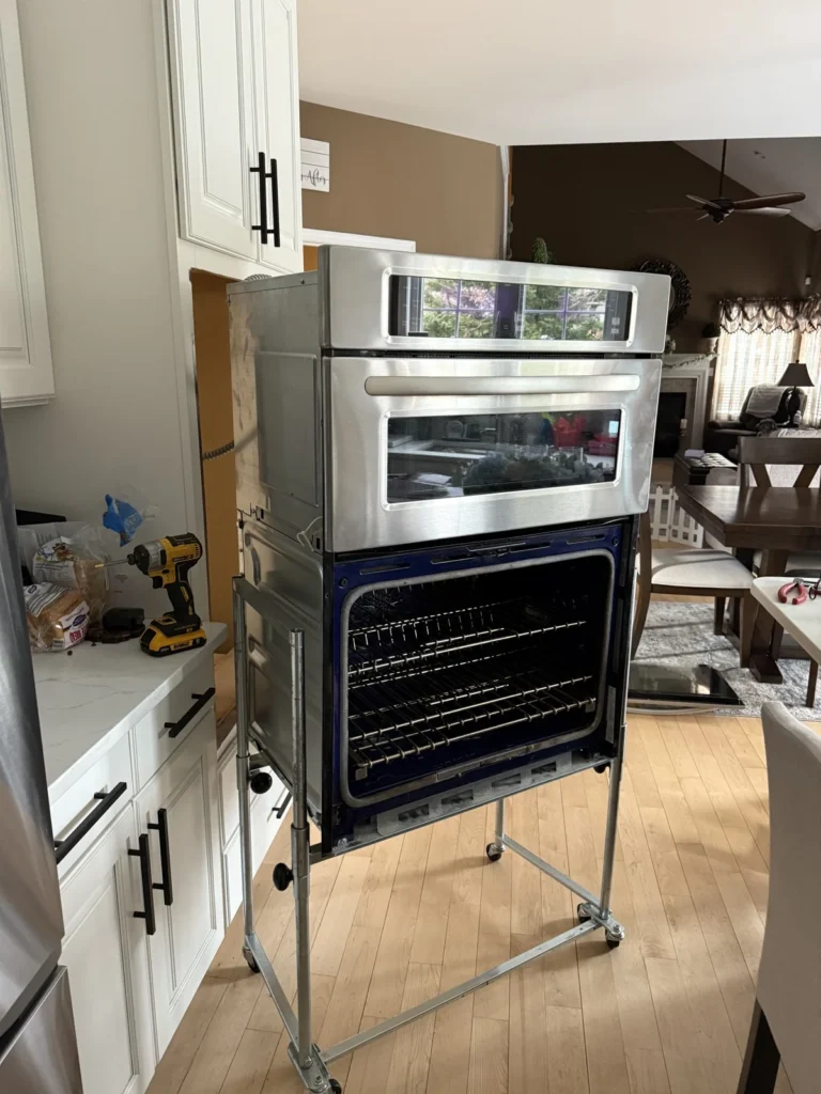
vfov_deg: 71.6
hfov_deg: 56.8
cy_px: 547
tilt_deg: -11.9
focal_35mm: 24
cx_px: 410
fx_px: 759
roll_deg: -0.2
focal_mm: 6.76
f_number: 1.78
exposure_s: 1/60
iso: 500
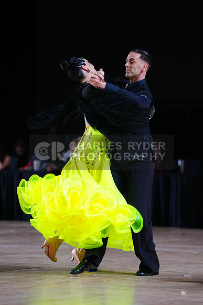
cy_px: 152
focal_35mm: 200
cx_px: 102
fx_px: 1691
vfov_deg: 10.3
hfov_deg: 6.9
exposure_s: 1/500
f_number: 2.8
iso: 800
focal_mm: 200
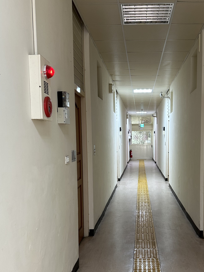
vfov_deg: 49.7
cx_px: 137
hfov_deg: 38.2
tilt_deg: -5.1
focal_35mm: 37
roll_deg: +0.1
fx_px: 291
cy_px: 169
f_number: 1.78
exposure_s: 1/60
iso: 160
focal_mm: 6.86
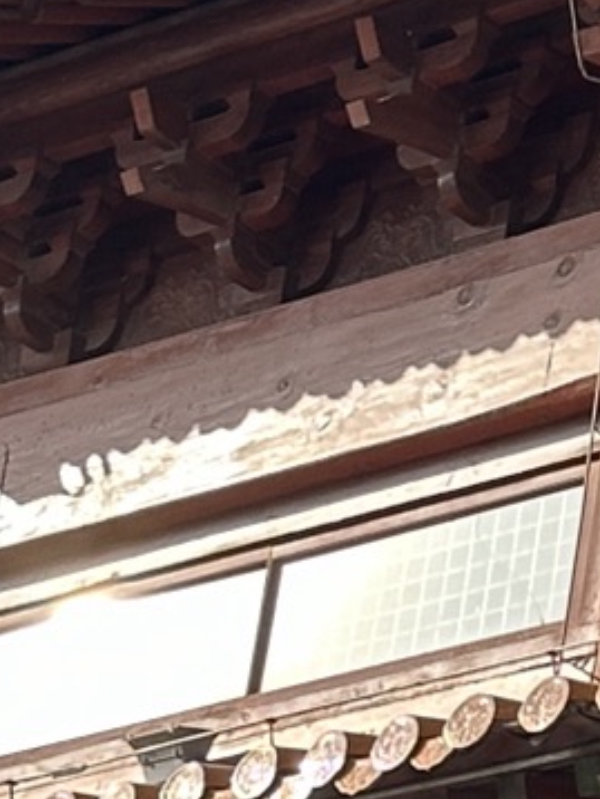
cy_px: 1310
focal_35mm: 268
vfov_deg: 7.2
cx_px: 1396
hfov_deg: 5.4
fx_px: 6186
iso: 64
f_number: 1.78
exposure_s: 1/1272
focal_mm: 6.86
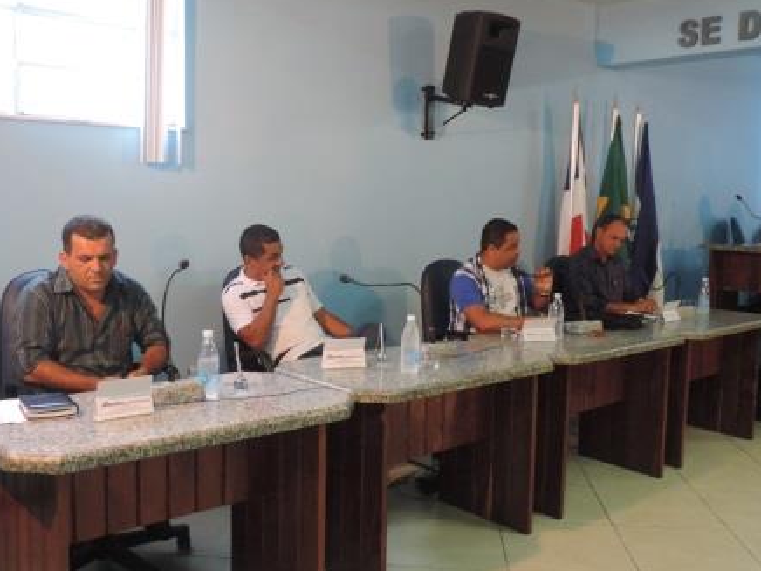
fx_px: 791
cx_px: 374
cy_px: 281
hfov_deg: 51.4
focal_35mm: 36
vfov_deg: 39.7
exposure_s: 1/60
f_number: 3.3
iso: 1100
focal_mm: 6.2
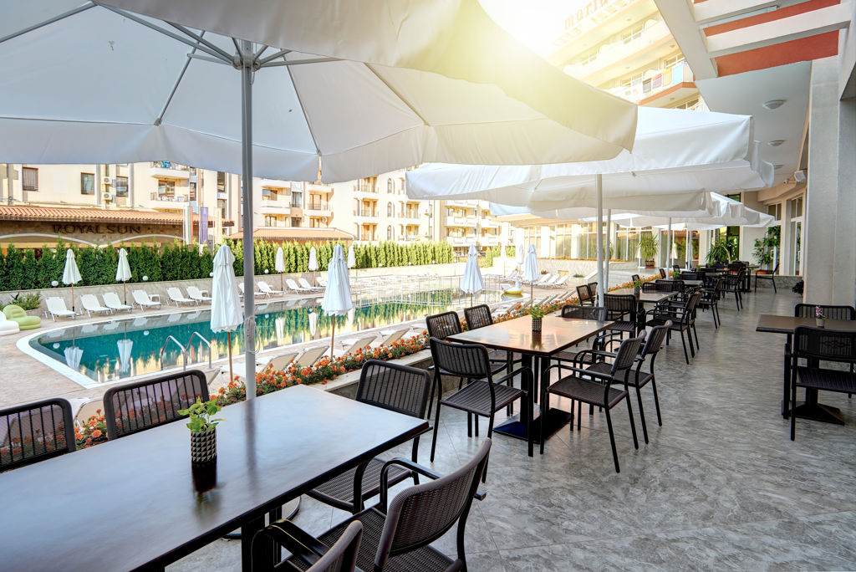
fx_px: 428
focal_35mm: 18
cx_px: 428
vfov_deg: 67.5
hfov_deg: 90.0
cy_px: 286
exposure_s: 1/80
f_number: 4
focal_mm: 12
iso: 50
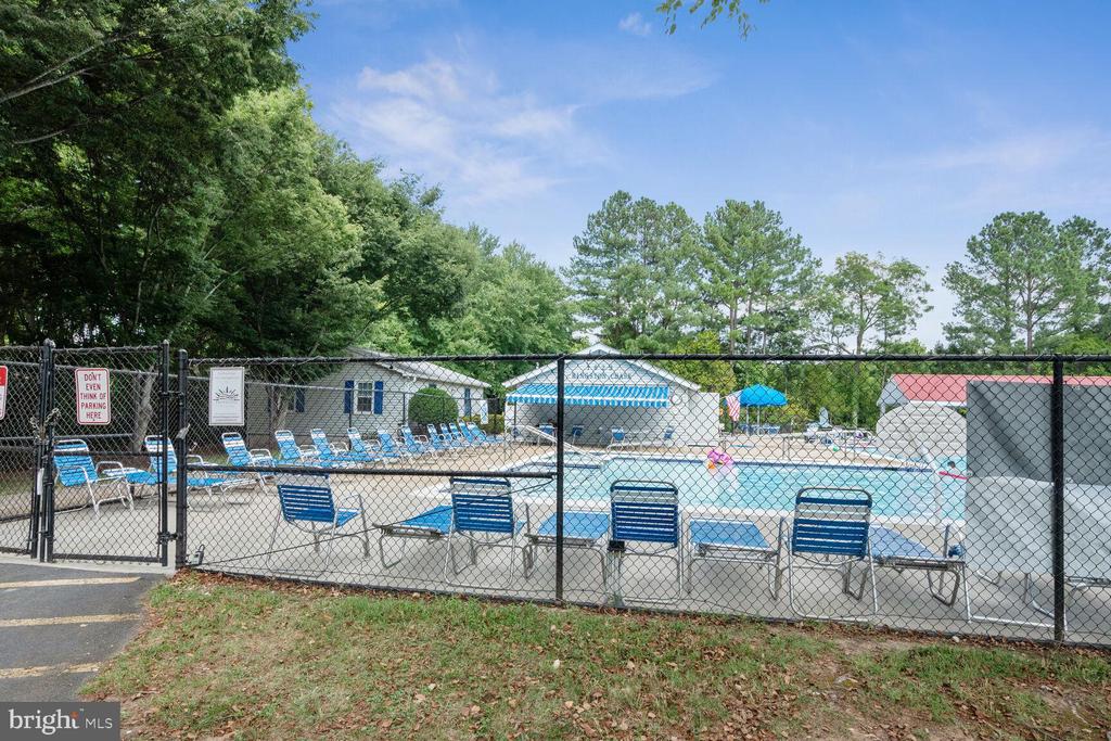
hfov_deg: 85.4
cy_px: 370
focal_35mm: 20
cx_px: 556
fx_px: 602
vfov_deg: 63.2
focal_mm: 13
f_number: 7.1
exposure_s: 1/500
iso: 250
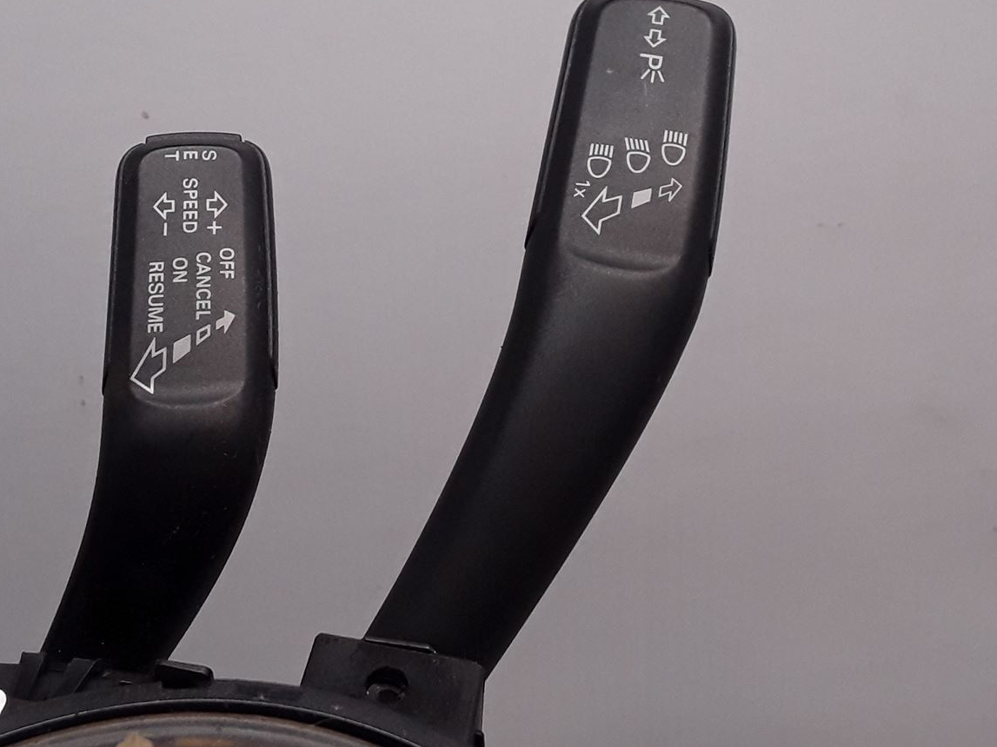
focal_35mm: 50
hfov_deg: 38.1
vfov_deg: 28.7
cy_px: 199
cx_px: 439
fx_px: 1440
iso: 100
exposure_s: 1/240
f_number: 1.9
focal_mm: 2.91
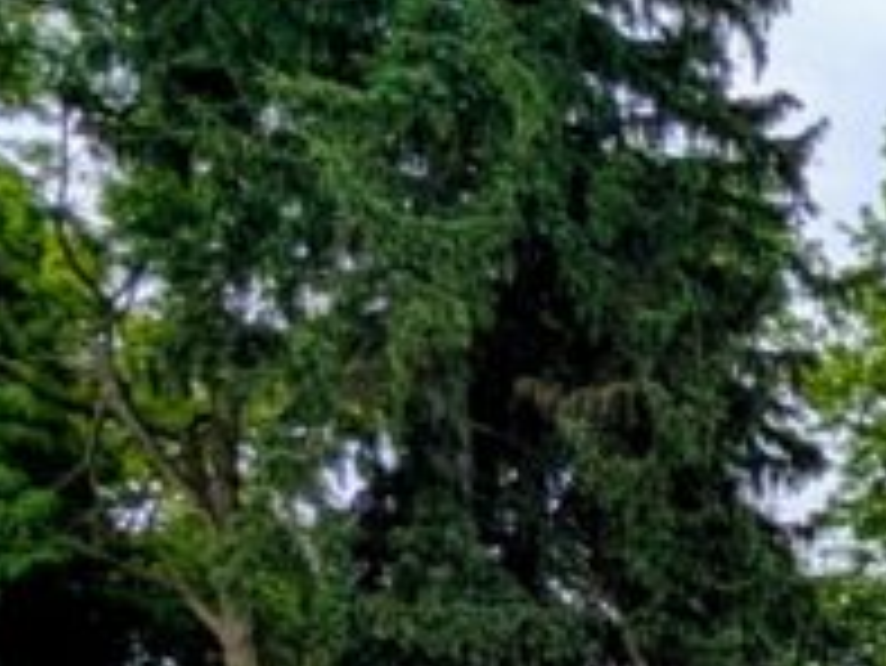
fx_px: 1665
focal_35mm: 65
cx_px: 1687
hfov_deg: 19.7
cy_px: 1233
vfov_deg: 17.7
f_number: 2.2
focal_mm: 2.35
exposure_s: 1/1309
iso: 51
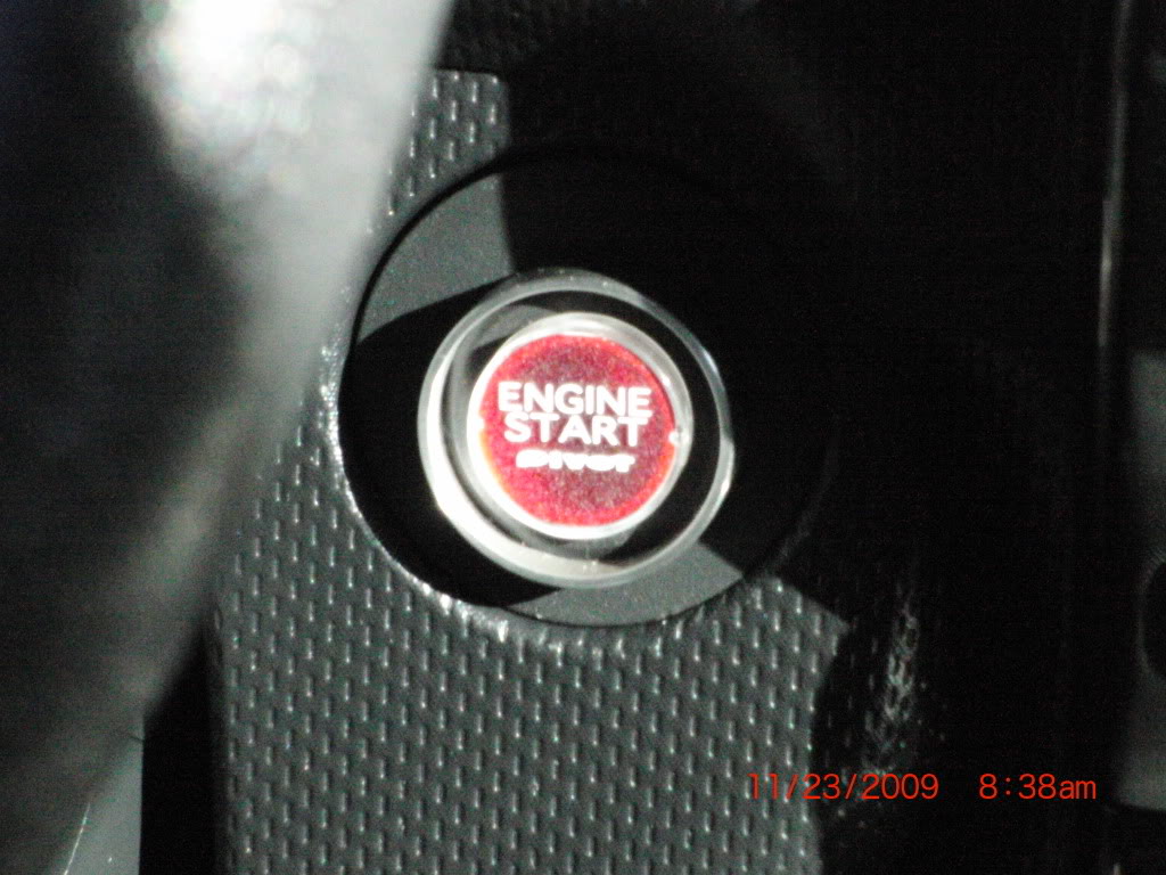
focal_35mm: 185
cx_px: 583
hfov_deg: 10.7
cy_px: 438
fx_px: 6232
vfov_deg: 8.0
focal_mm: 32.1
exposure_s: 1/250
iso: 1600
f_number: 10.8
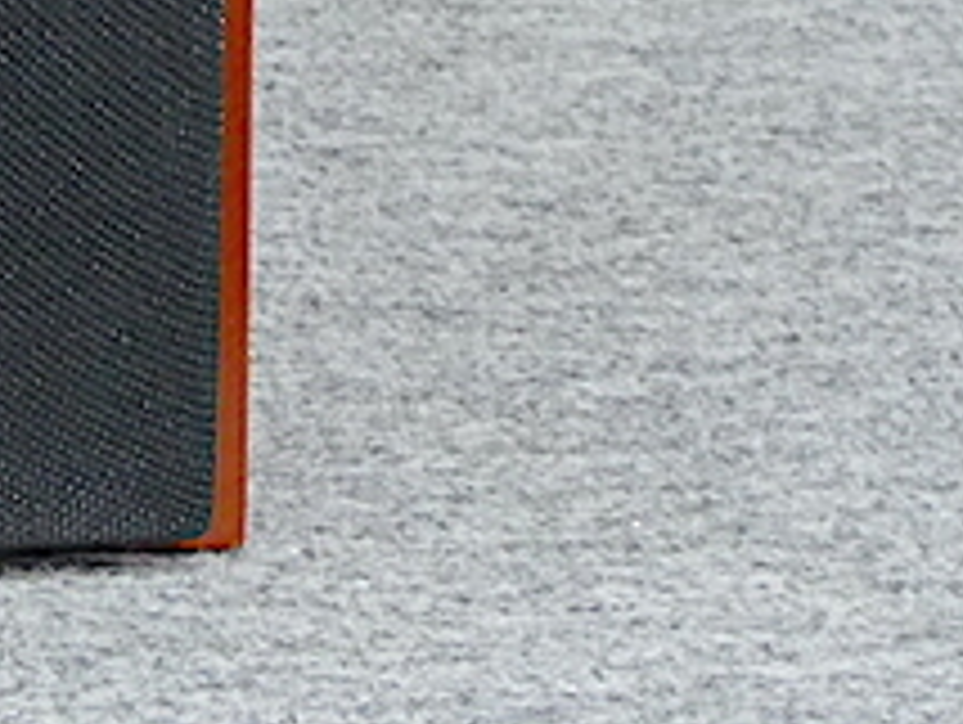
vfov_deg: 3.1
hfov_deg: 4.1
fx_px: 13229
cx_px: -1166
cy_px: -697
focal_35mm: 475
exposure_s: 1/4
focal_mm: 19
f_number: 5.1
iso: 200
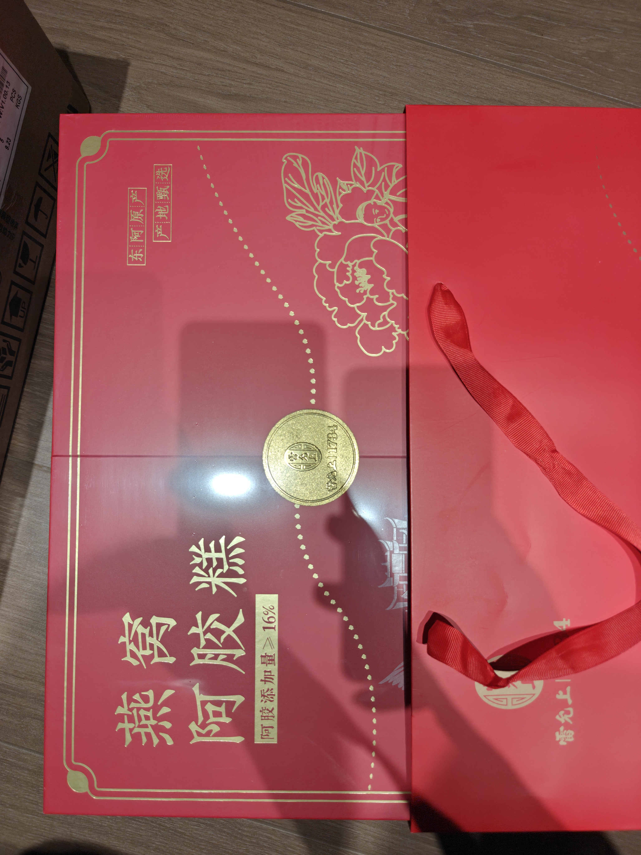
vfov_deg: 73.9
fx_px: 568
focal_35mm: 23
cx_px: 320
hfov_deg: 58.9
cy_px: 428
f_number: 1.6
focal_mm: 6.06
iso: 50
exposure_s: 1/100
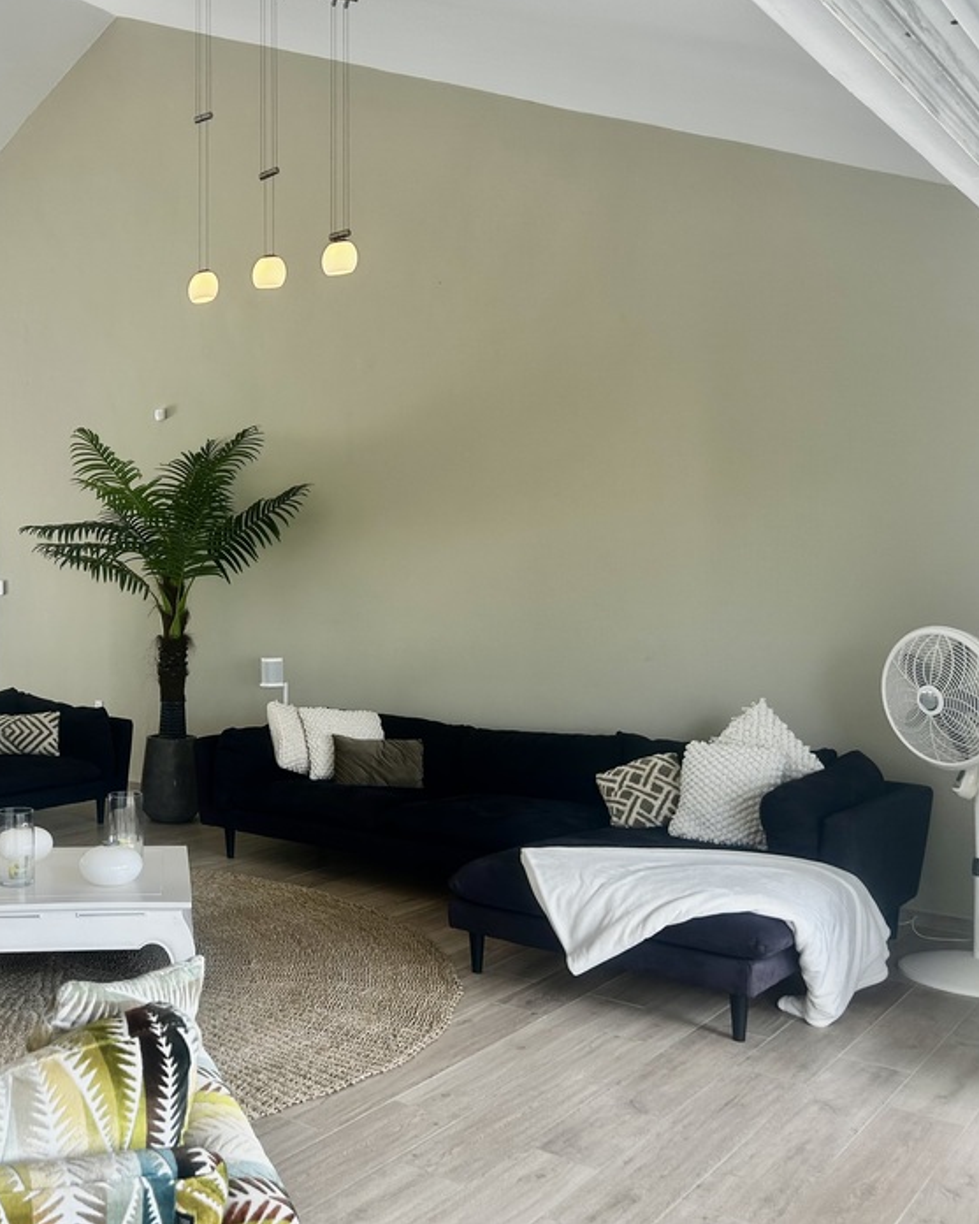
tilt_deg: -2.2
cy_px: 610
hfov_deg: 41.1
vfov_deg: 52.8
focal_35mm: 34
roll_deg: +0.4
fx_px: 1231
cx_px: 164
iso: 40
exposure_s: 1/238
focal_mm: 5.7
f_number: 1.5
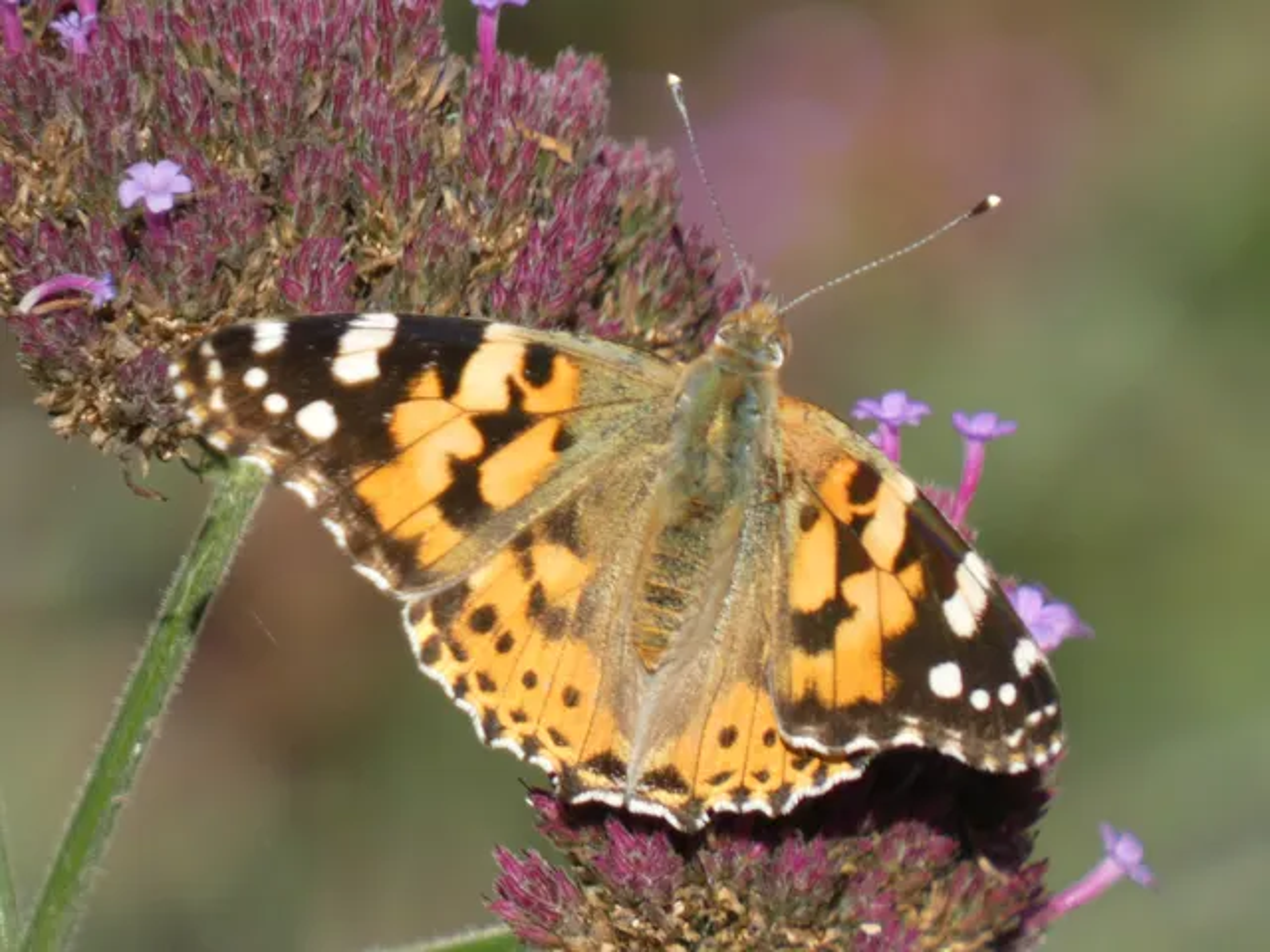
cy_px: 476
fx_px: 38890
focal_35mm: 1060
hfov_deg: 1.9
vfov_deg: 1.4
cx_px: 635
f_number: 5.7
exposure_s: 1/125
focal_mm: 189.9
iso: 80
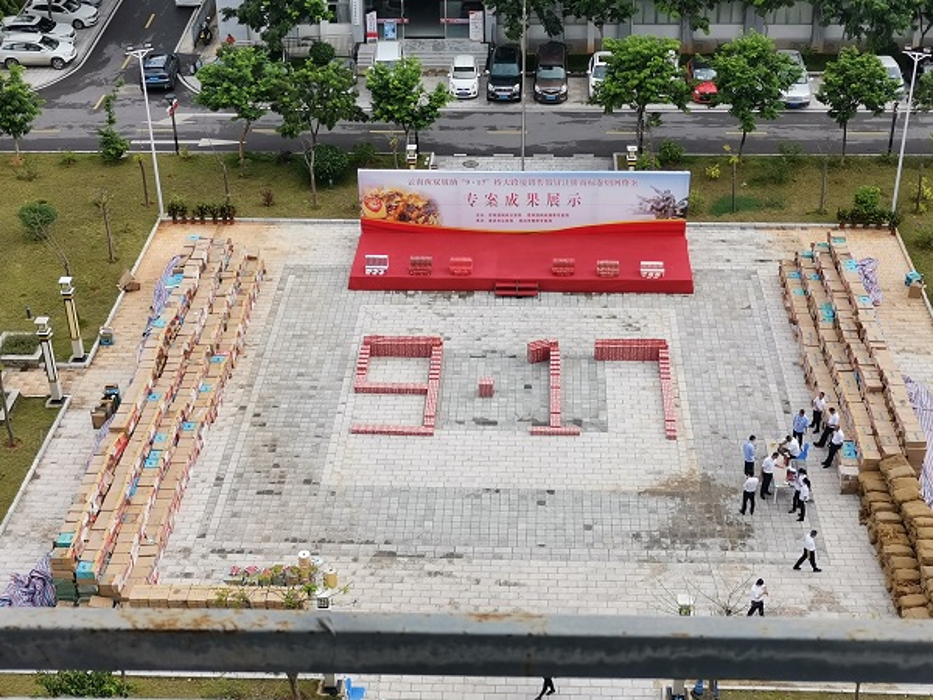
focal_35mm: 52
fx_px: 1402
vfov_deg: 28.0
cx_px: 466
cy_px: 350
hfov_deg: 36.8
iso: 50
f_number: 1.8
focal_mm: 4.75
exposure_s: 1/1383
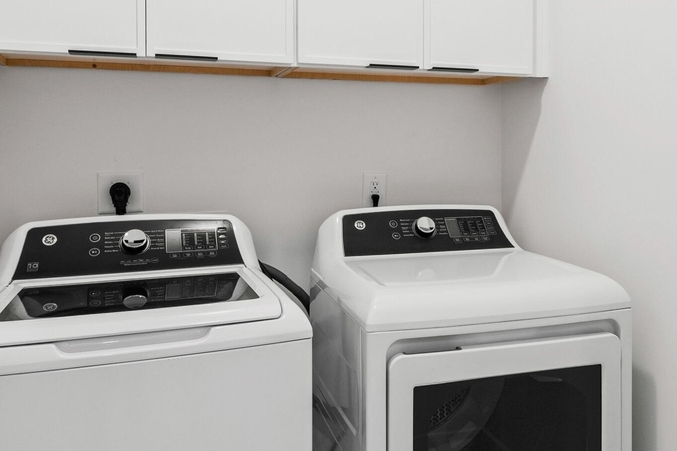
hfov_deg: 56.7
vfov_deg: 39.4
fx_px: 620
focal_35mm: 33
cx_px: 411
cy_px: 143
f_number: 8
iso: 100
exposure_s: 1/4
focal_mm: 10
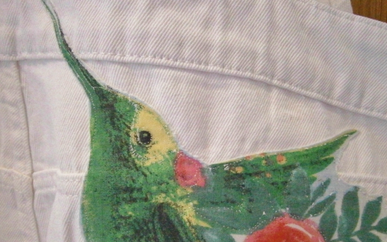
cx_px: 202
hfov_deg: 58.1
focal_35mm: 33
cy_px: 159
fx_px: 348
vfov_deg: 37.9
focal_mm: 4.7
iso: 800
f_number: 2.8
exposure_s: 1/160
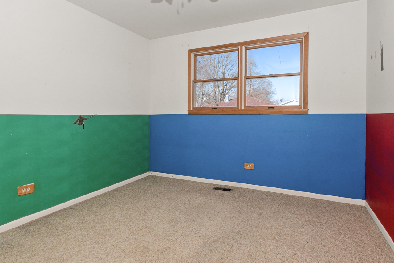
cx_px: 198
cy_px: 122
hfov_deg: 86.9
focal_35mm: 19
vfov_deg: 64.5
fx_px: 208
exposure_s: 1/100
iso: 250
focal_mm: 10
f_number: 7.1
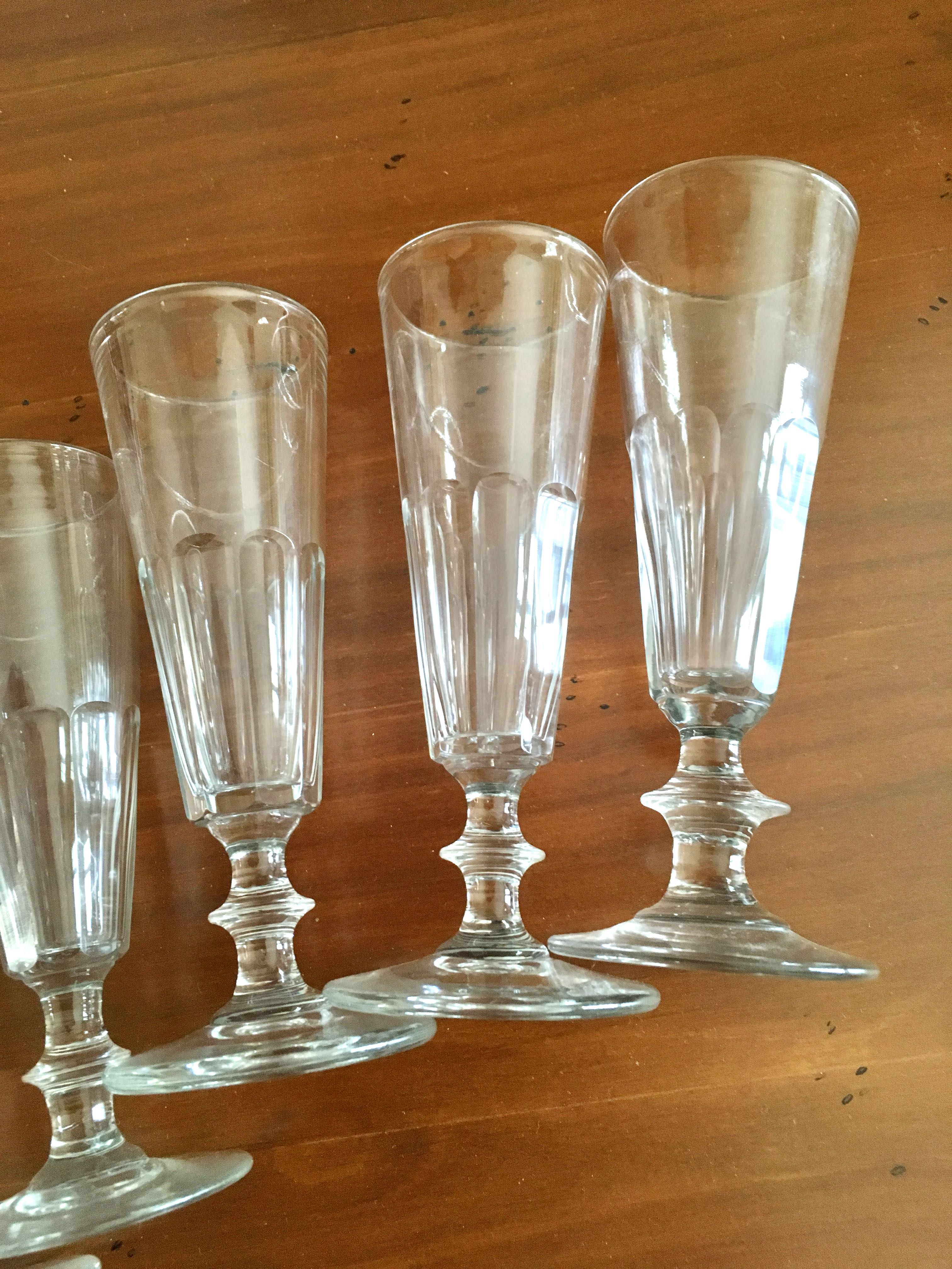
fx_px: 1063
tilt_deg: -76.6
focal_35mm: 29
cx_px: 476
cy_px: 634
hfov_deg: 48.2
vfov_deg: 61.7
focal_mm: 4.15
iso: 250
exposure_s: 1/33
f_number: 2.2
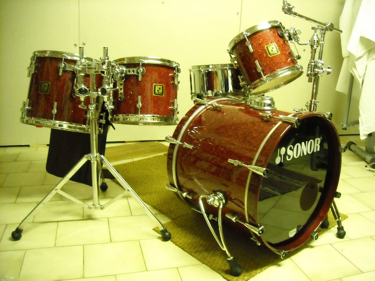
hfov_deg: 52.6
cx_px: 188
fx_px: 379
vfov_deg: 40.7
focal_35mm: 35
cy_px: 140
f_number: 2.8
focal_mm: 5.7
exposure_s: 1/8
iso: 616
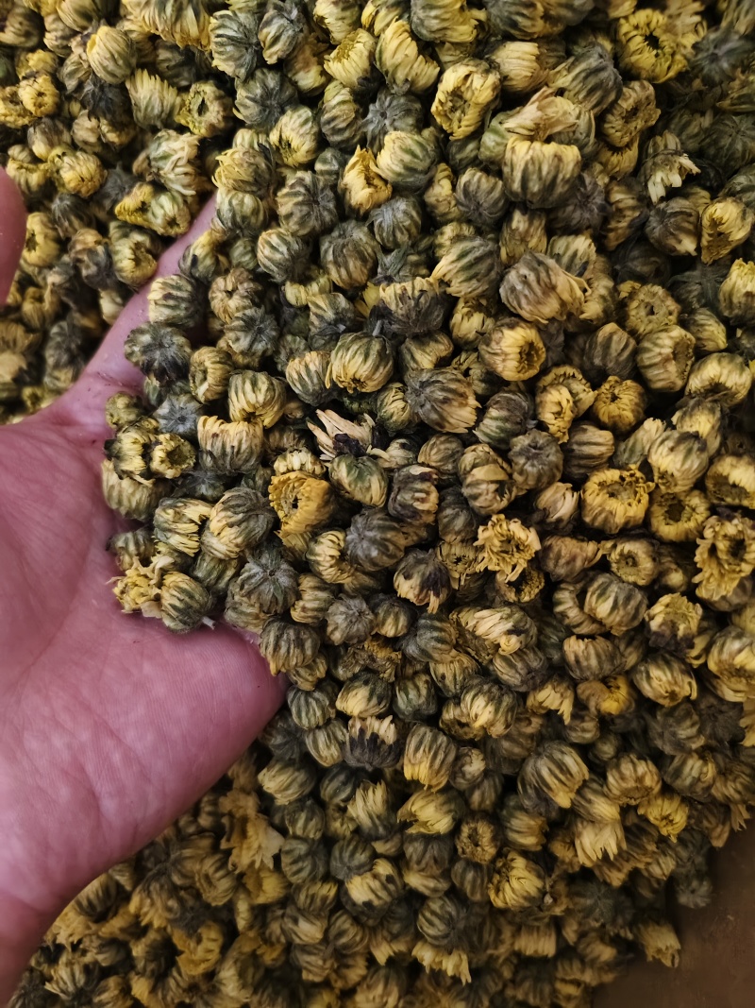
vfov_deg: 73.9
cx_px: 378
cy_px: 504
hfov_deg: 58.9
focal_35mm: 23
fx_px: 669
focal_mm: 5.56
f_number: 1.88
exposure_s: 1/247
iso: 4730
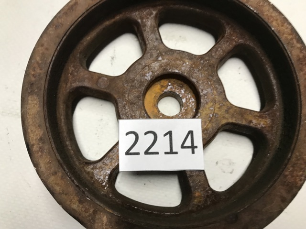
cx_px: 153
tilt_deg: -74.5
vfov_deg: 49.7
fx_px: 247
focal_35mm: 28
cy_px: 114
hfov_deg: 63.5
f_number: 1.8
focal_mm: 3.99
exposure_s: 1/33
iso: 32
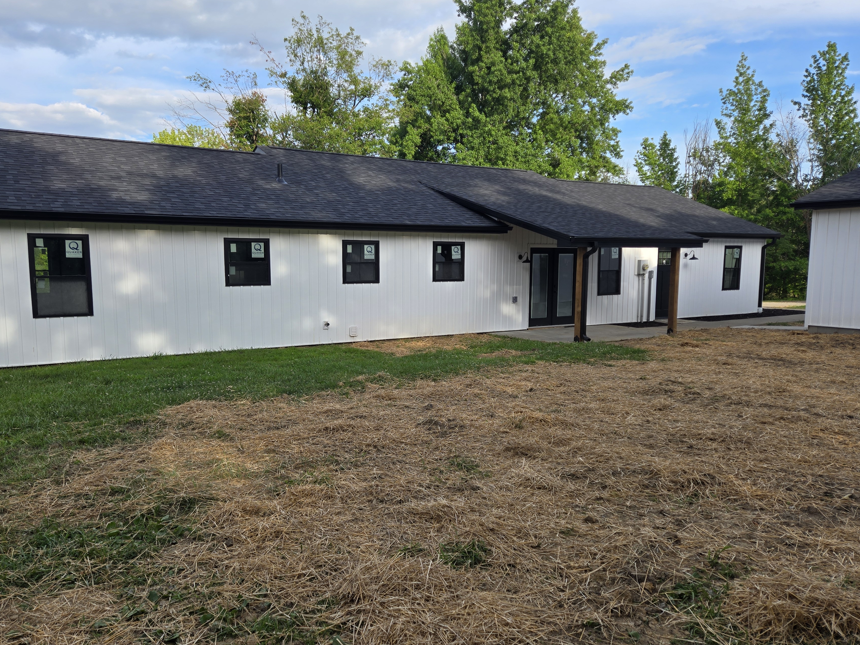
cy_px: 339
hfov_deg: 65.1
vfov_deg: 51.3
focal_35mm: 27
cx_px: 377
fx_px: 671
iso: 25
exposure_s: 1/699
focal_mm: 5.4
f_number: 1.8
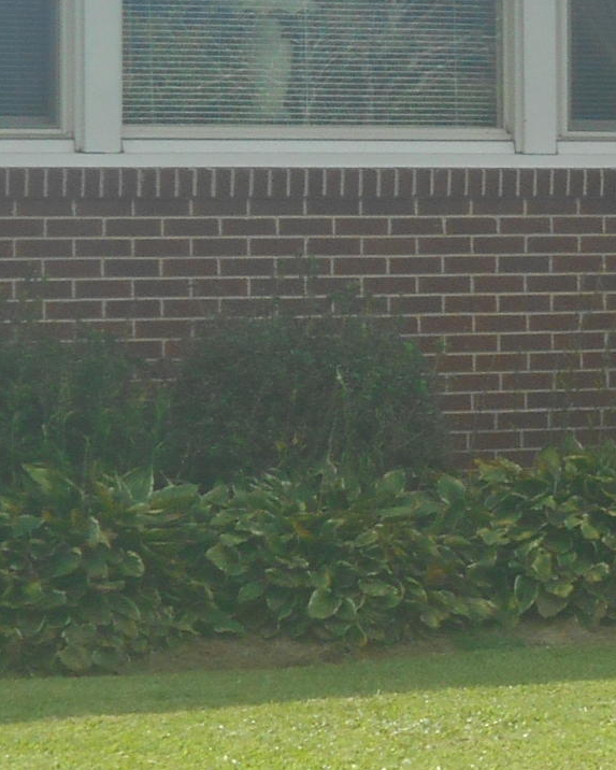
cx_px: 1060
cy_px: 144
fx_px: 5218
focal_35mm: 229
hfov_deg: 6.6
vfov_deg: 8.4
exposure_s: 1/250
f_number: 4.9
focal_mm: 10
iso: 80
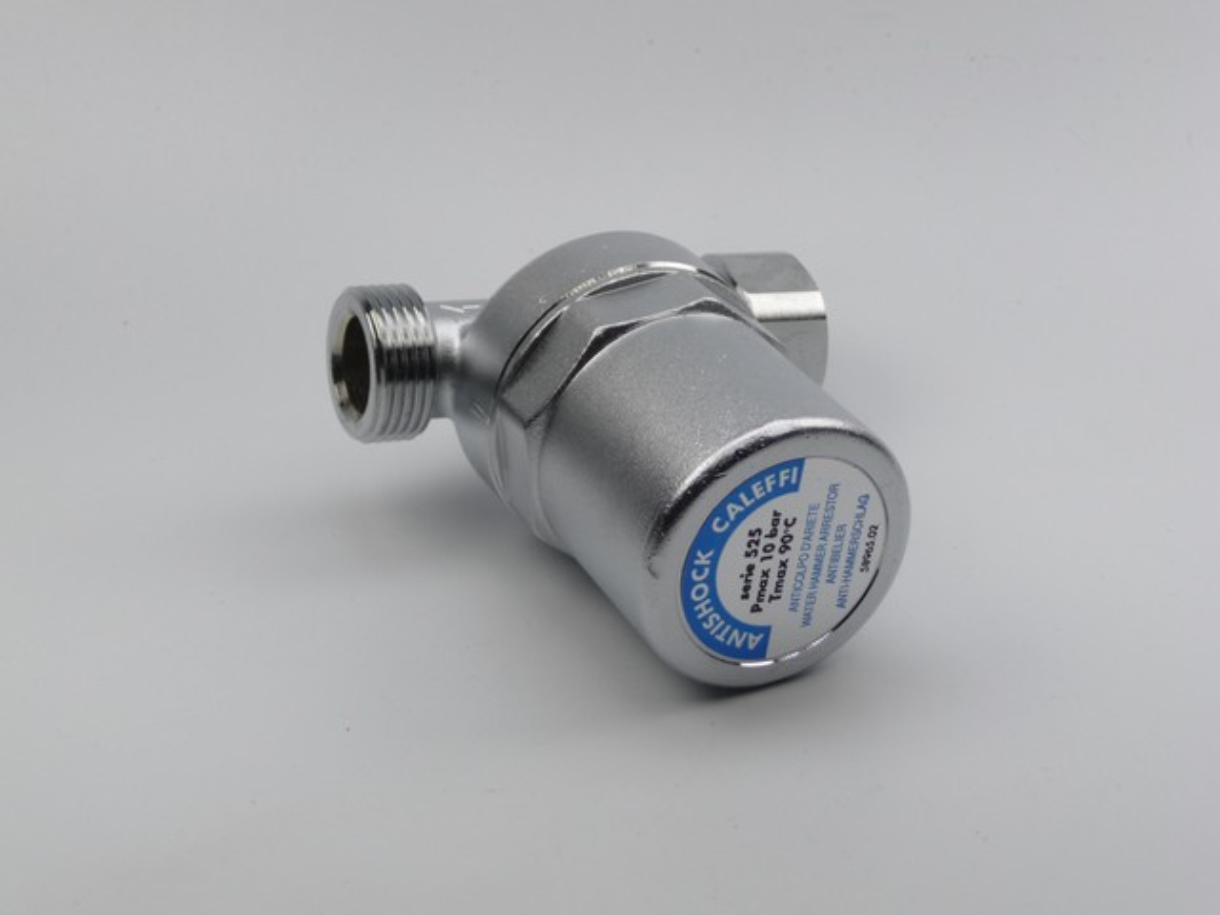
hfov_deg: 34.9
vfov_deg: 26.6
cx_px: 610
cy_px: 458
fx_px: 1938
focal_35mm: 55
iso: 100
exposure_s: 1/800
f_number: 4.3
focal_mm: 9.3
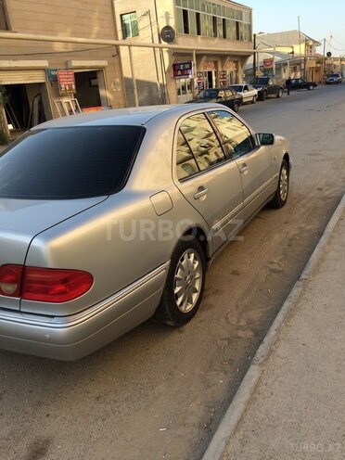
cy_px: 230
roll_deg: +6.6
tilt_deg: -20.9
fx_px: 385
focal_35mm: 29
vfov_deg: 61.7
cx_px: 172
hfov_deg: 48.2
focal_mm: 4.15
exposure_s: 1/419
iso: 32
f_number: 2.2
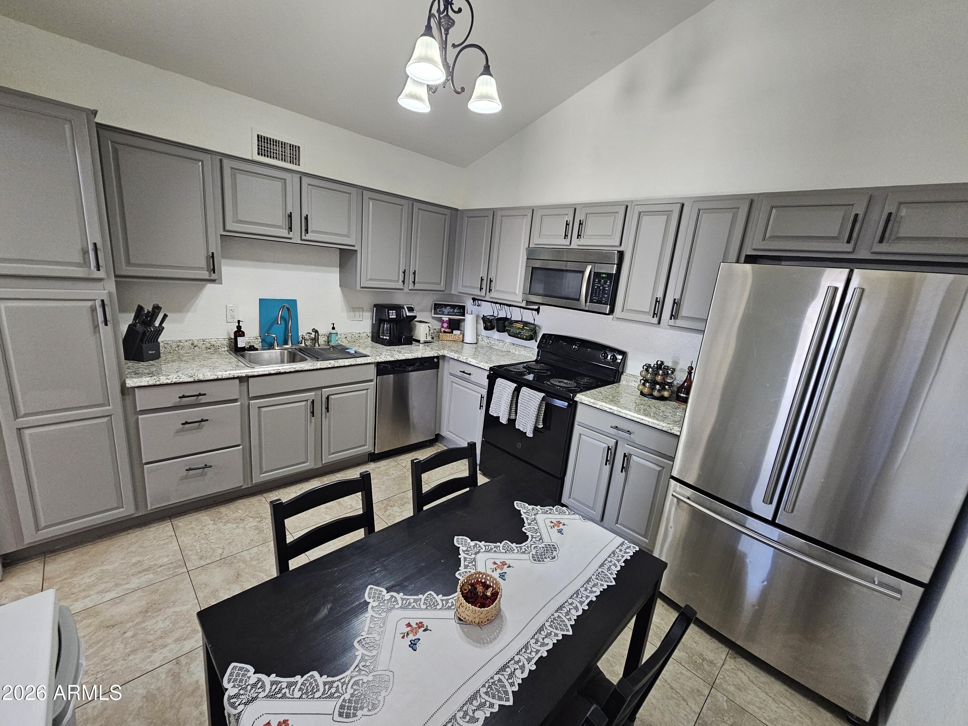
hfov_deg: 106.2
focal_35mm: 13
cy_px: 363
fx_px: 364
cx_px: 484
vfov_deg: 89.9
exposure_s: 1/60
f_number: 2.2
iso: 400
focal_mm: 2.2
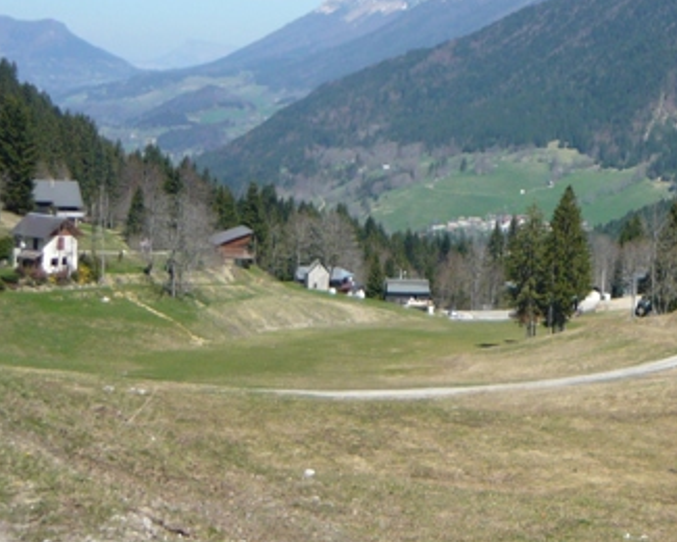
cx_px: 708
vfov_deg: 17.8
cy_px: -15
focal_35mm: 84
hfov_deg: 21.8
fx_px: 1683
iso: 100
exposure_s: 1/160
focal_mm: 5.5
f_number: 8
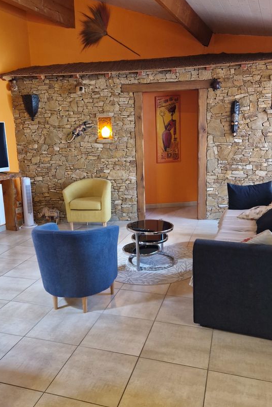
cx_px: 129
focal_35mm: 30
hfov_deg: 43.6
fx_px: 340
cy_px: 195
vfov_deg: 61.9
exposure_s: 1/100
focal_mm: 5.4
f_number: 1.8
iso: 500
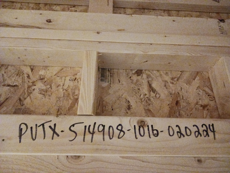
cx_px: 115
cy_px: 86
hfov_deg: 65.3
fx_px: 179
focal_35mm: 27
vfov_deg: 51.4
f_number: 1.8
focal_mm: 4
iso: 4000
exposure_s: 1/10
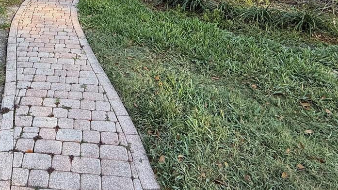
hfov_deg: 52.1
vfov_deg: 27.9
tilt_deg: -4.3
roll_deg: -0.5
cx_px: 56
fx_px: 314
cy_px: -57
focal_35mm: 35
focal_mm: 2.22
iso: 64
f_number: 2.2
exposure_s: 1/186
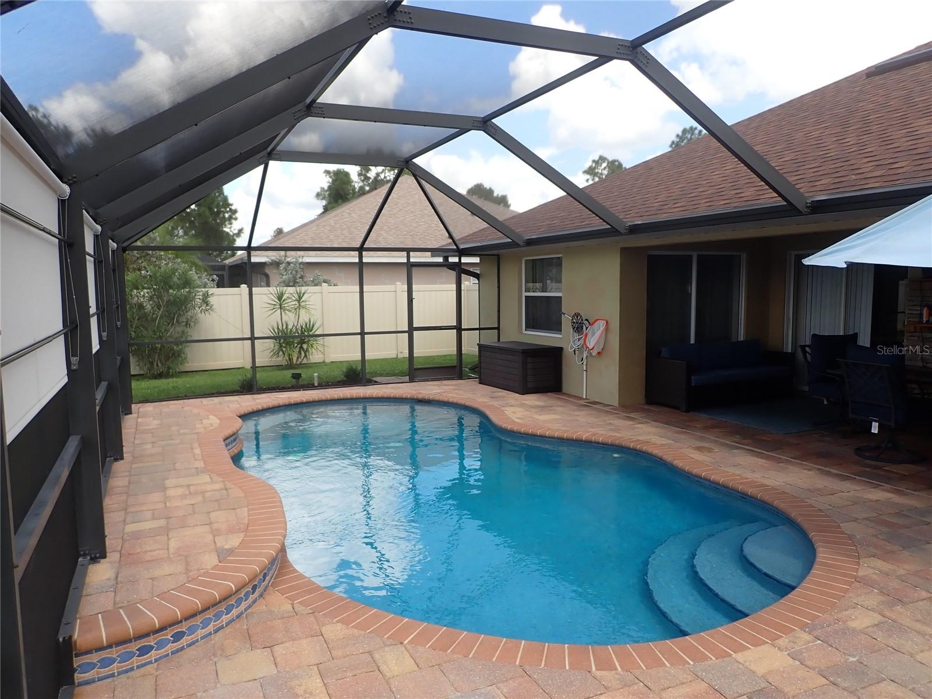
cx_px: 466
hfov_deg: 69.4
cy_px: 350
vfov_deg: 54.9
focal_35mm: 25
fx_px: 673
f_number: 2.8
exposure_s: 1/400
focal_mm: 4.5
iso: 100
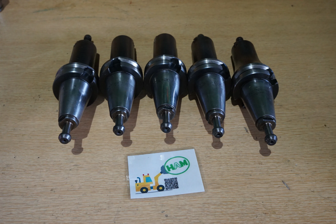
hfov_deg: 51.3
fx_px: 350
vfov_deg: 35.5
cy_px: 112
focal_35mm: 38
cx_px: 168
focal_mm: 25
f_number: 6.3
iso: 1600
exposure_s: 1/60
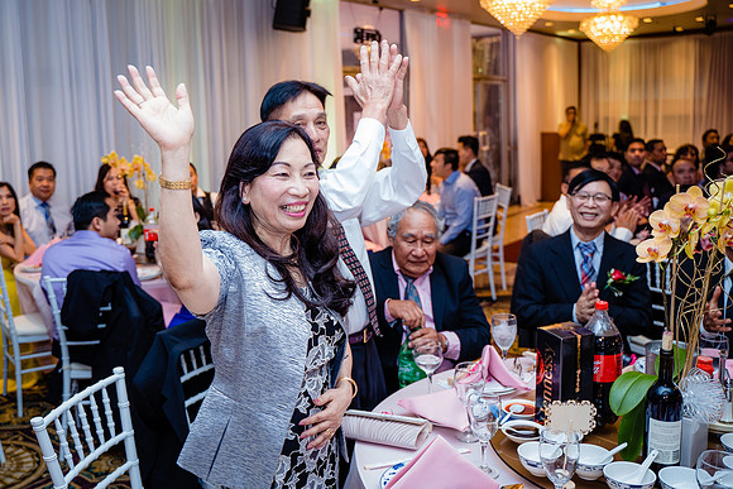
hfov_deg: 56.0
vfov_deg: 39.3
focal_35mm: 34
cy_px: 214
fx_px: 684
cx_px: 294
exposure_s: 1/125
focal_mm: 28
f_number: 3.2
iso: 1600
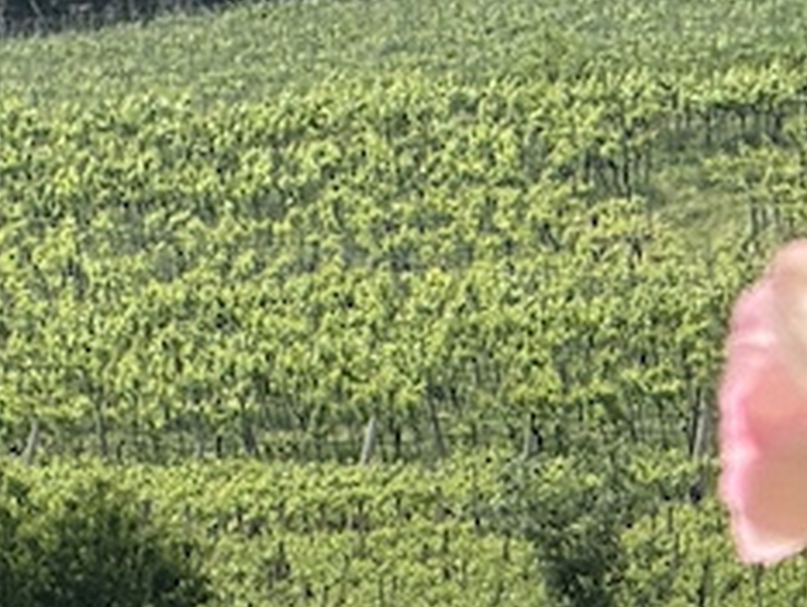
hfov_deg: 3.2
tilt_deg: -0.2
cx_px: -417
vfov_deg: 2.4
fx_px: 14352
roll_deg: -0.3
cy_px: 807
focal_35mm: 615
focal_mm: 15.66
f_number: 2.8
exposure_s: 1/1130
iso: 50
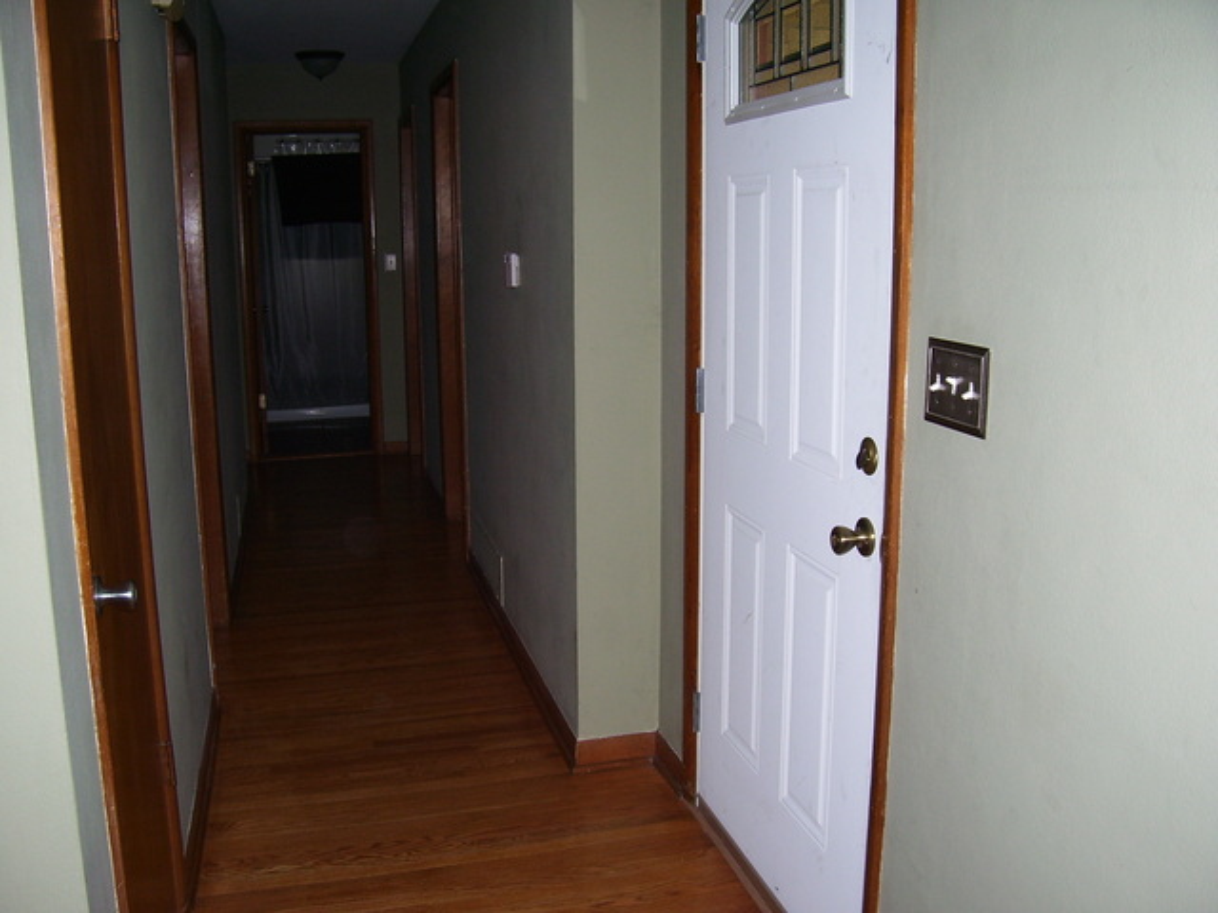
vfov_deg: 41.8
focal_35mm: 34
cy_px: 456
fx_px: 1196
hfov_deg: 54.0
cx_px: 609
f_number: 2.7
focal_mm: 5.6
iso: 80
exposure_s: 1/60
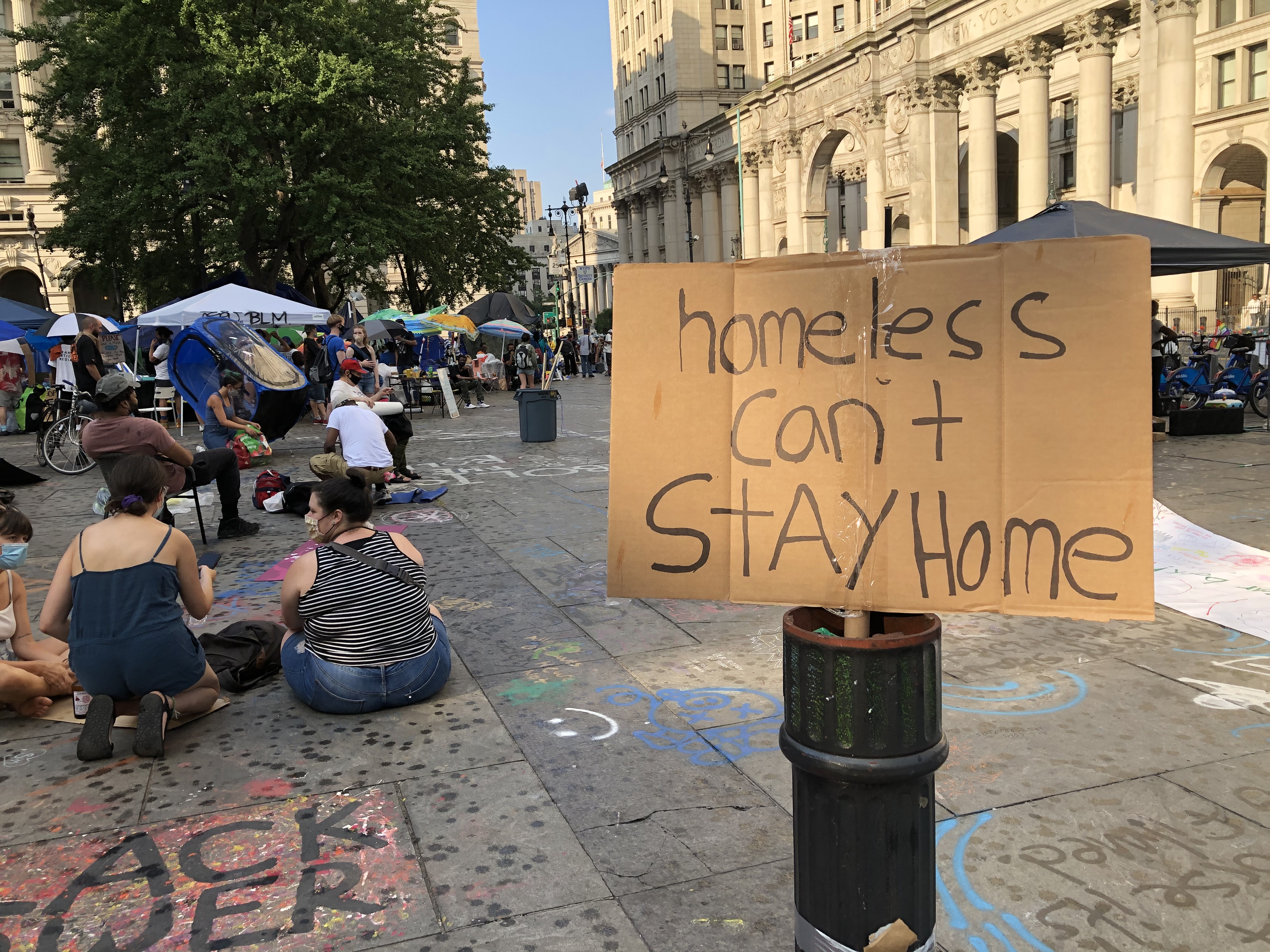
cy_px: 476
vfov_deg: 49.7
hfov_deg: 63.4
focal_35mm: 28
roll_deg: +4.7
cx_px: 635
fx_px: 1027
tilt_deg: -9.2
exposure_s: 1/565
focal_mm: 3.99
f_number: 1.8
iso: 20
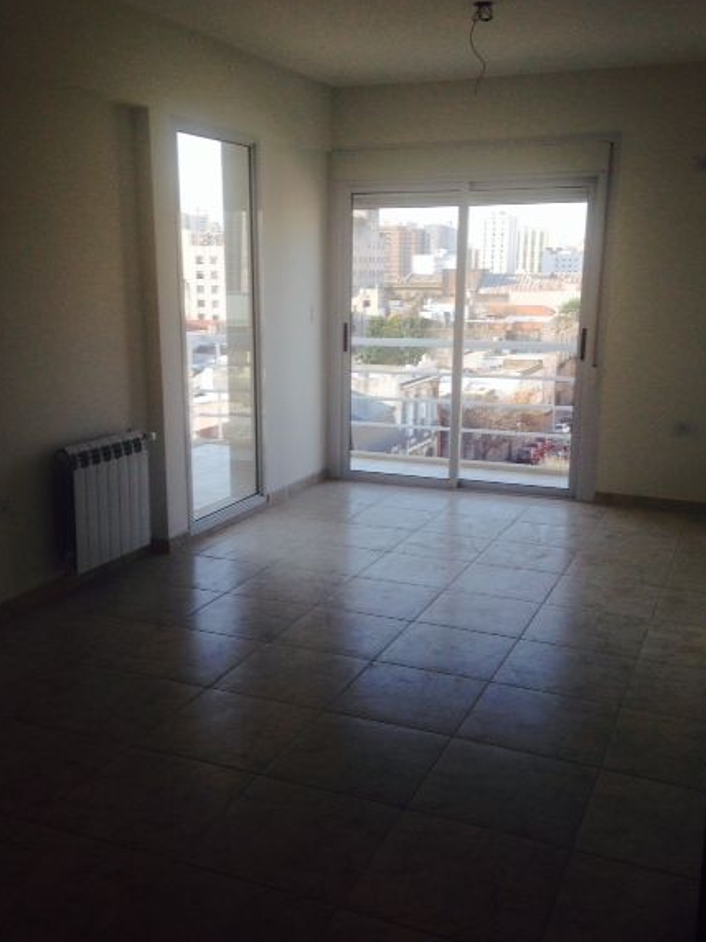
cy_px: 483
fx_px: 1007
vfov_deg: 50.1
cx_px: 332
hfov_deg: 38.6
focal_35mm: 37
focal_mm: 4.12
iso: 50
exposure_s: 1/282
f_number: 2.4
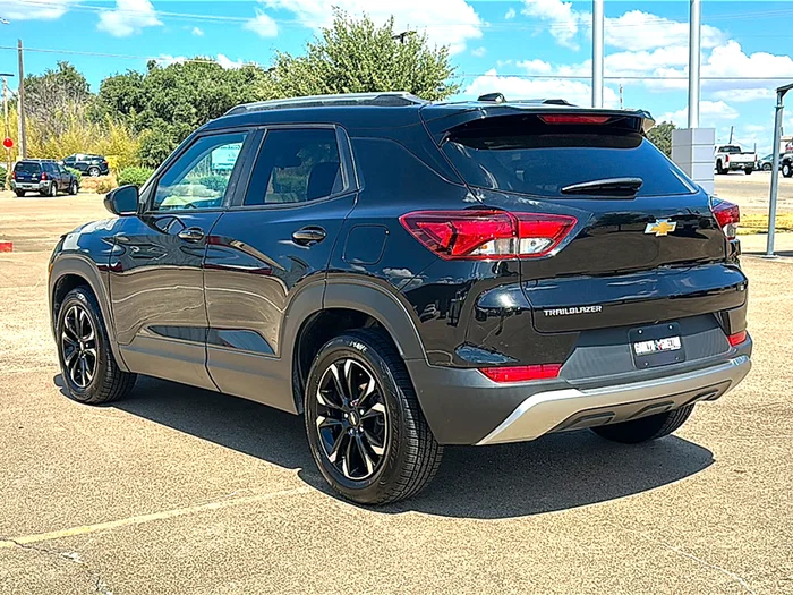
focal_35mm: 39
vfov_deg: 36.8
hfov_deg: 47.9
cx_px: 396
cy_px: 298
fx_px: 893
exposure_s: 1/3268
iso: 80
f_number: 1.78
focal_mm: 6.86
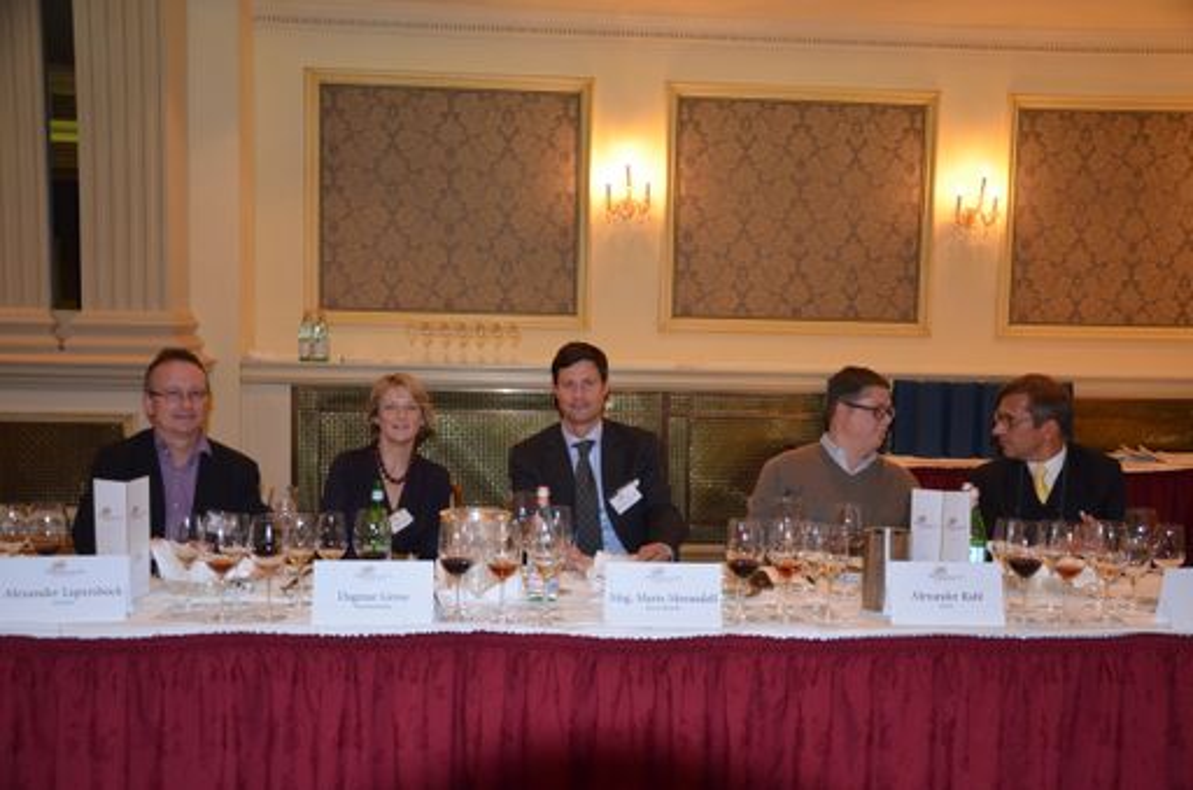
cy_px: 395
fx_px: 1240
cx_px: 596
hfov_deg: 51.4
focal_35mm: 38
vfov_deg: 35.3
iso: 1800
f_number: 4
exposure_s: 1/60
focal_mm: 25
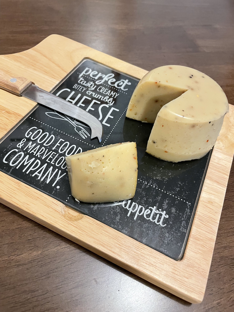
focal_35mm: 26
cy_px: 156
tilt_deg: -53.8
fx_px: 234
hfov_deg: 53.1
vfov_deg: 67.3
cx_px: 117
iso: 400
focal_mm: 4.2
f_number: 1.6
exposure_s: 1/33
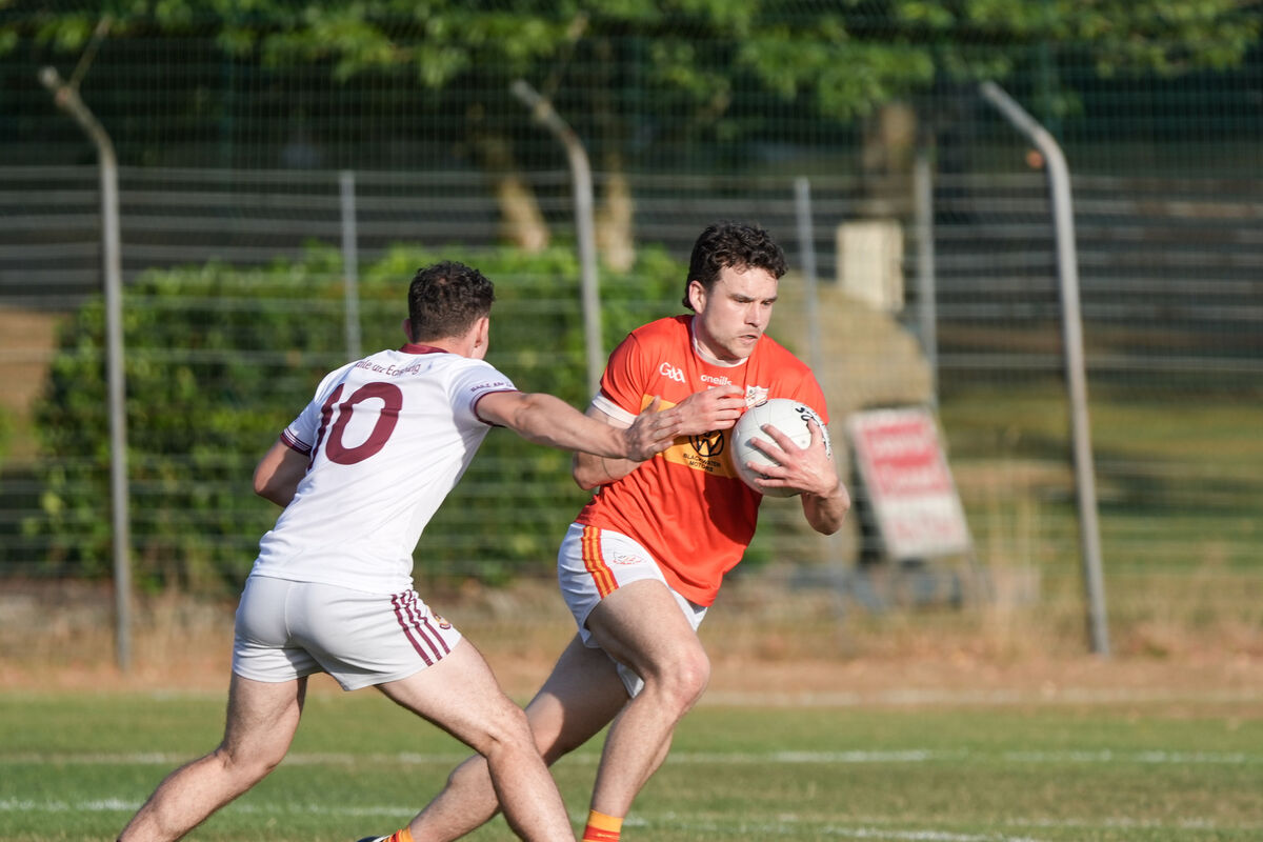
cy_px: 421
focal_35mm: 600
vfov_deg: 2.3
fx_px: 21048
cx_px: 632
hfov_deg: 3.4
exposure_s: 1/1000
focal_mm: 600
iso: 400
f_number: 6.3
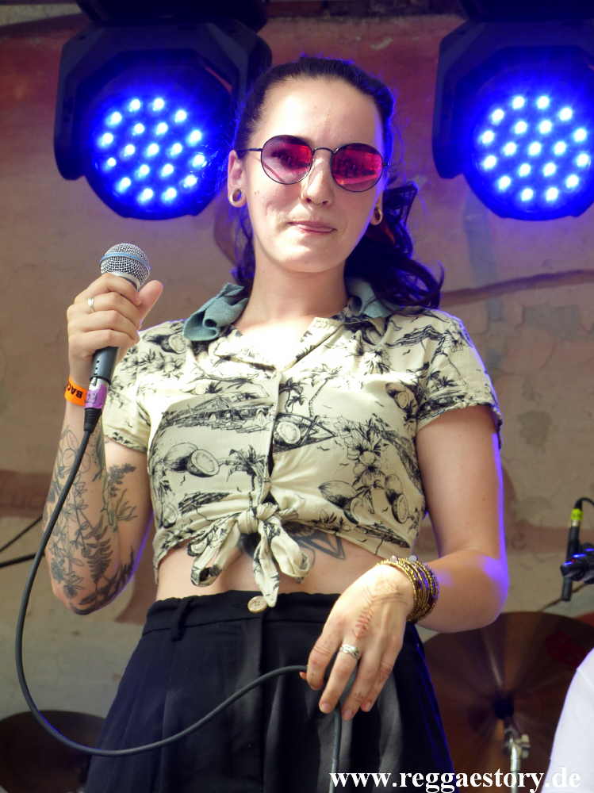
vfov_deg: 15.4
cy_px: 396
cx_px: 297
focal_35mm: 128
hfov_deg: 11.6
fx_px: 2931
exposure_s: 1/160
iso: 100
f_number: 4
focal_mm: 23.1
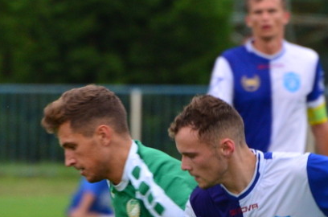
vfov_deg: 1.2
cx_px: 151
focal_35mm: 1148
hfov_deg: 1.8
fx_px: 10435
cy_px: 261
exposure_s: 1/160
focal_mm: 260
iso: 800
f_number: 5.6
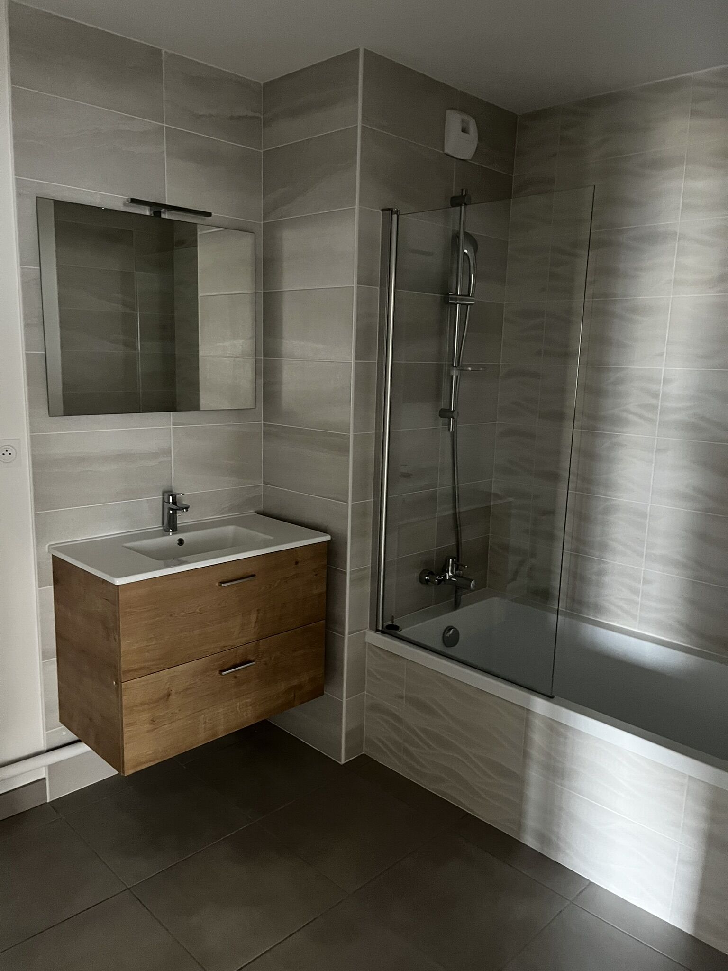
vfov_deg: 67.3
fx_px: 729
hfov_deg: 53.1
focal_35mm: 26
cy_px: 486
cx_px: 364
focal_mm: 5.1
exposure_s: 1/31
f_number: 1.6
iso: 640
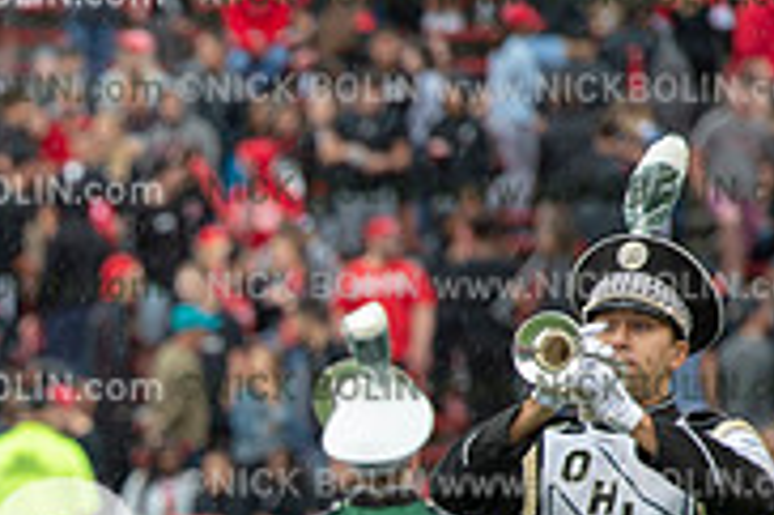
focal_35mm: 588
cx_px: -166
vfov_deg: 2.3
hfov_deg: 3.5
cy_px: 681
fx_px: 12630
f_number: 4
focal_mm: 185
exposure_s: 1/500
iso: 400
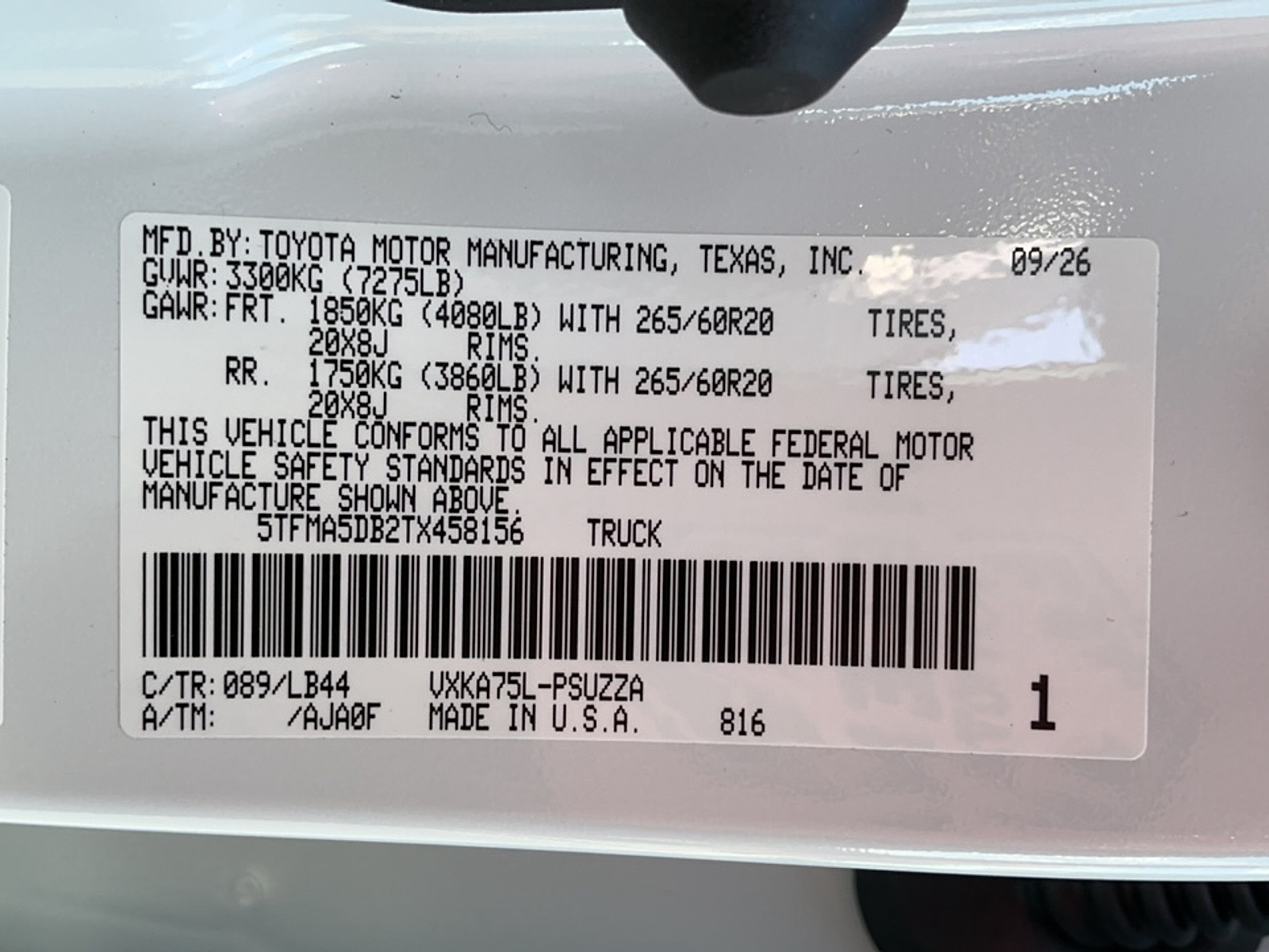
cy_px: 476
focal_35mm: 30
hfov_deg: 60.0
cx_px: 634
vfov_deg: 46.8
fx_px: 1100
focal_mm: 3
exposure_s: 1/242
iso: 20
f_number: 1.8
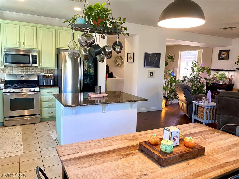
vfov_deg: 53.1
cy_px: 90
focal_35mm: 26
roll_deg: -0.9
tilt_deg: -5.4
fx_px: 180
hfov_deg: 67.3
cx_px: 120
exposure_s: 1/60
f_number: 1.8
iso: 125
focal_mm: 4.25
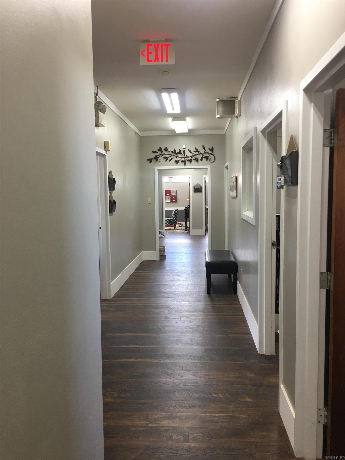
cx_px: 172
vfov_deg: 61.7
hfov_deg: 48.2
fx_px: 385
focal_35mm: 29
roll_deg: +0.3
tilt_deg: -5.6
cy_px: 230
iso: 25
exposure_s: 1/15
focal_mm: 4.15
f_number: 2.2
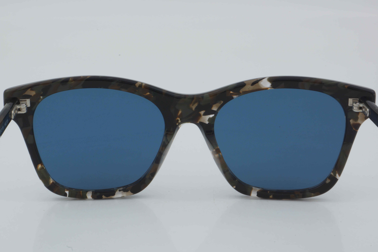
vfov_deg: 18.2
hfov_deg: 27.0
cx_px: 189
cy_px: 126
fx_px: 787
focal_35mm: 75
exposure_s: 1/3
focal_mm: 50
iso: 100
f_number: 32
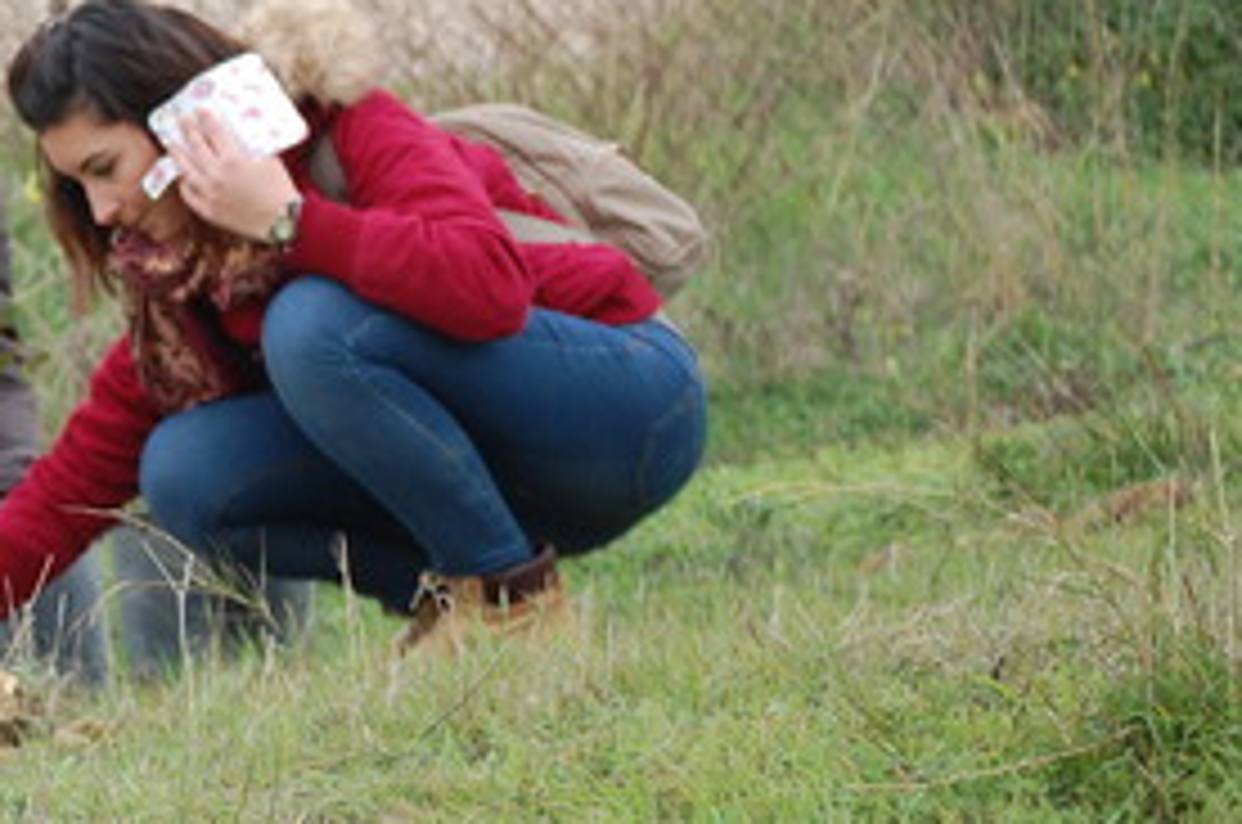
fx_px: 7267
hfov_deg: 9.7
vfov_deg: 6.5
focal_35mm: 211
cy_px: 167
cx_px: -126
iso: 400
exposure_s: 1/400
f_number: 5
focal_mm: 62
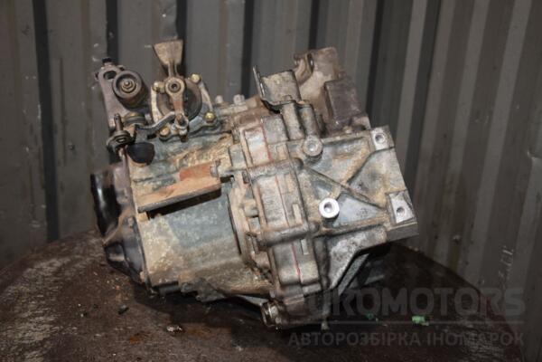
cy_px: 181
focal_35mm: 39
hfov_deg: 49.6
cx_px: 271
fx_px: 587
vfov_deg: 34.2
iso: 800
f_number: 5
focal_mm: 26
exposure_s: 1/60
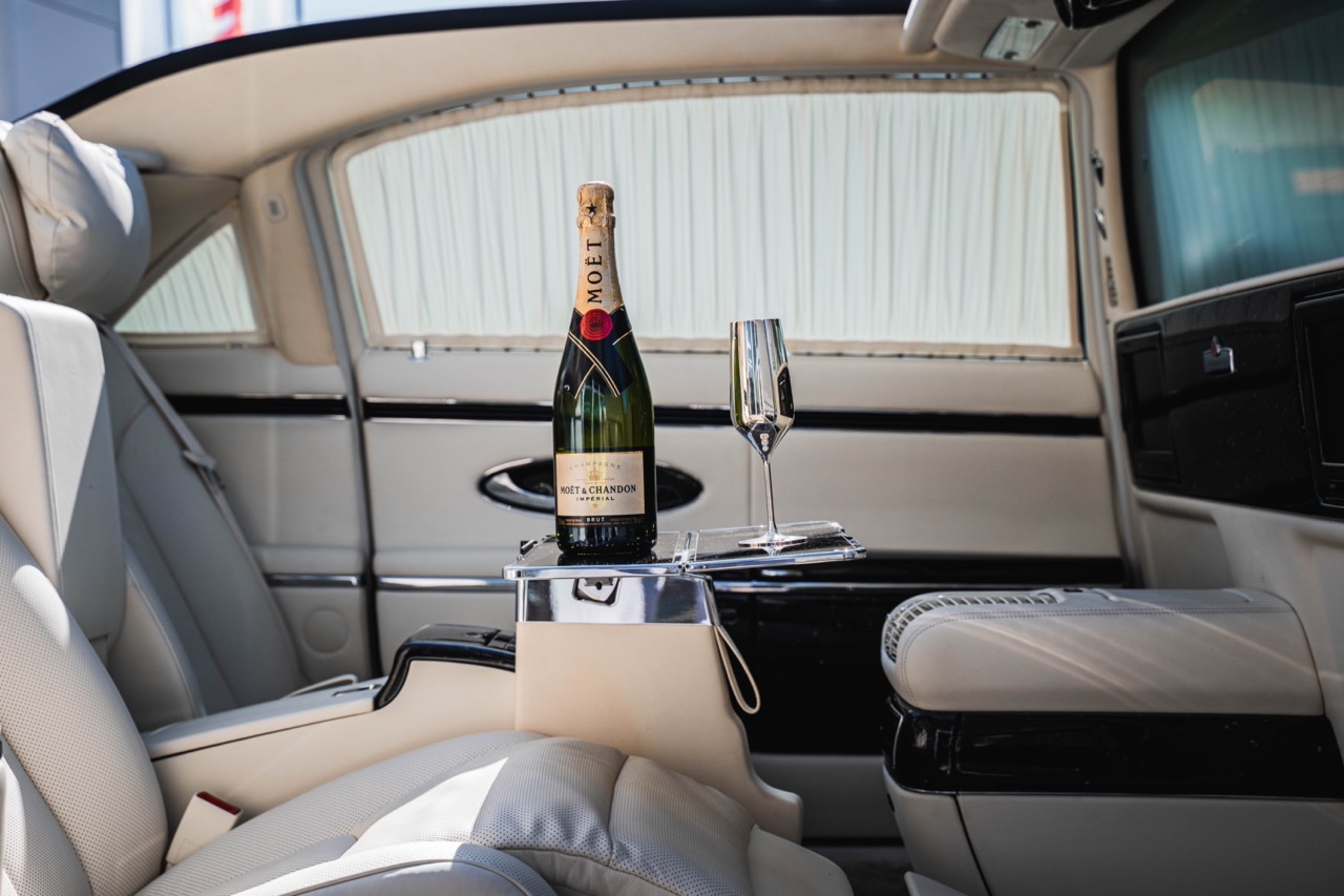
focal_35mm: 48
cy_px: 448
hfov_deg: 41.1
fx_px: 1792
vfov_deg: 28.1
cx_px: 672
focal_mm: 48
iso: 400
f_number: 5
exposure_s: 1/400
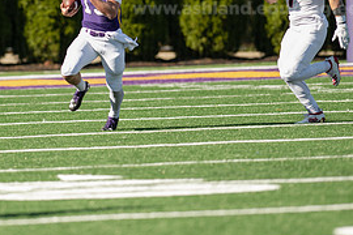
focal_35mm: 645
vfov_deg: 2.1
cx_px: 73
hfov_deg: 3.2
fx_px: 6324
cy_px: 36
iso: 320
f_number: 3.2
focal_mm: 300
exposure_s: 1/2000
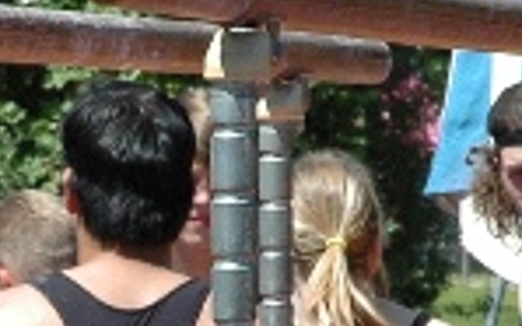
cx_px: 147
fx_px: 8163
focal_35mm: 574
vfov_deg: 2.3
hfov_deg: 3.7
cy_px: 291
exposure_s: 1/500
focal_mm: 70
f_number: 11
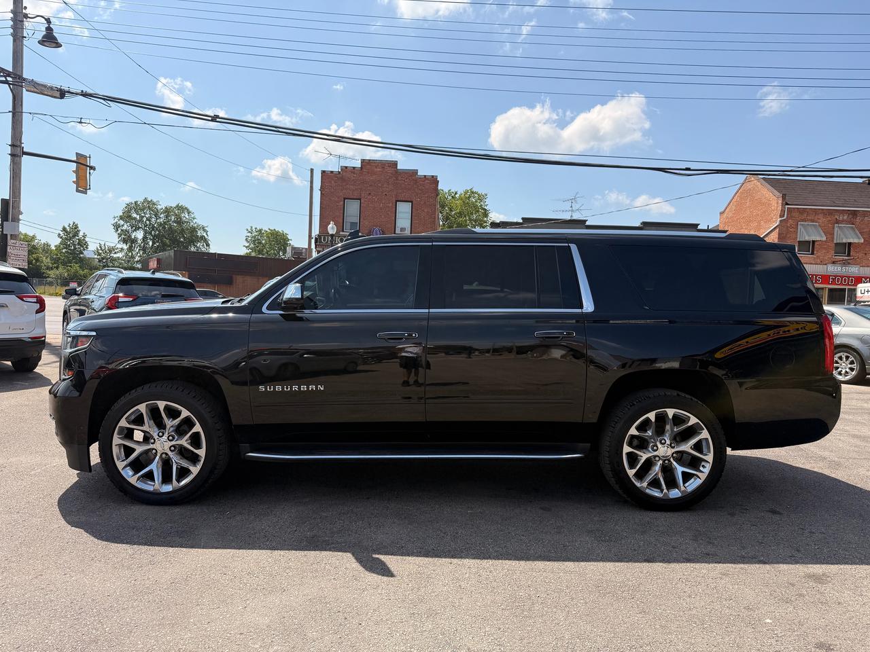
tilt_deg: -1.0
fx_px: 603
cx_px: 435
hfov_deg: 71.6
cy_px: 326
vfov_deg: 56.8
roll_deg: -3.5
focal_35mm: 24
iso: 80
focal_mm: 6.76
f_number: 1.78
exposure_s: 1/4673
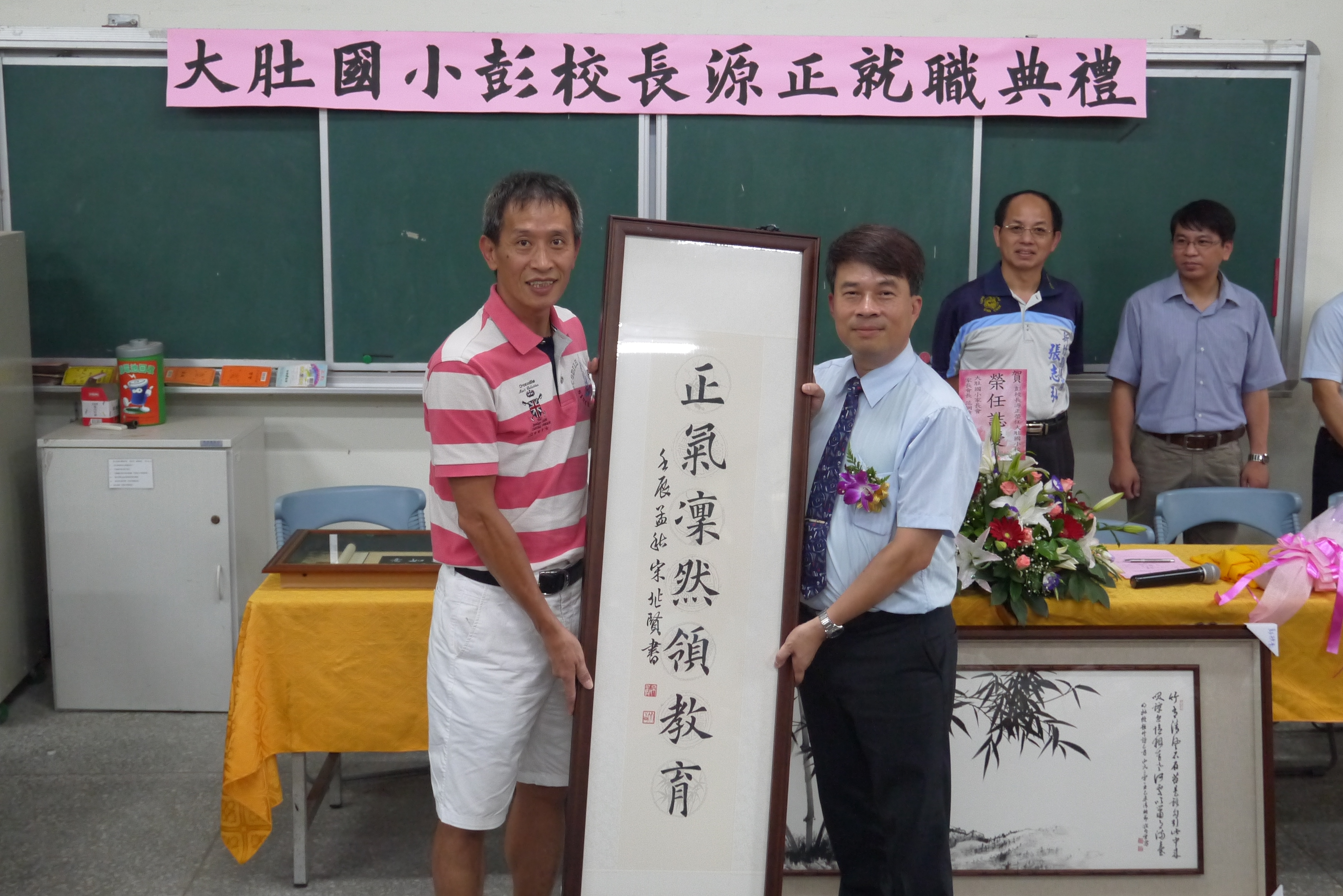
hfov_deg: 42.7
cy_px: 431
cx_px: 675
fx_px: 1716
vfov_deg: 29.2
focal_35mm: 46
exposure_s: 1/60
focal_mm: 22
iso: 1000
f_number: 4.6
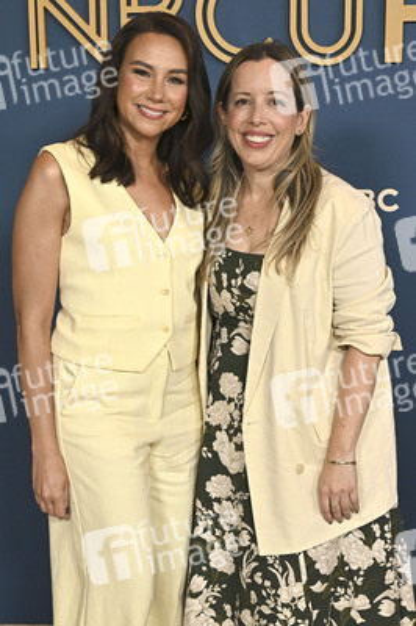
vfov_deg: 41.1
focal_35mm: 48
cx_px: 208
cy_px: 313
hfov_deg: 28.0
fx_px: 833
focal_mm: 48
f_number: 5.6
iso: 2000
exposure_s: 1/320
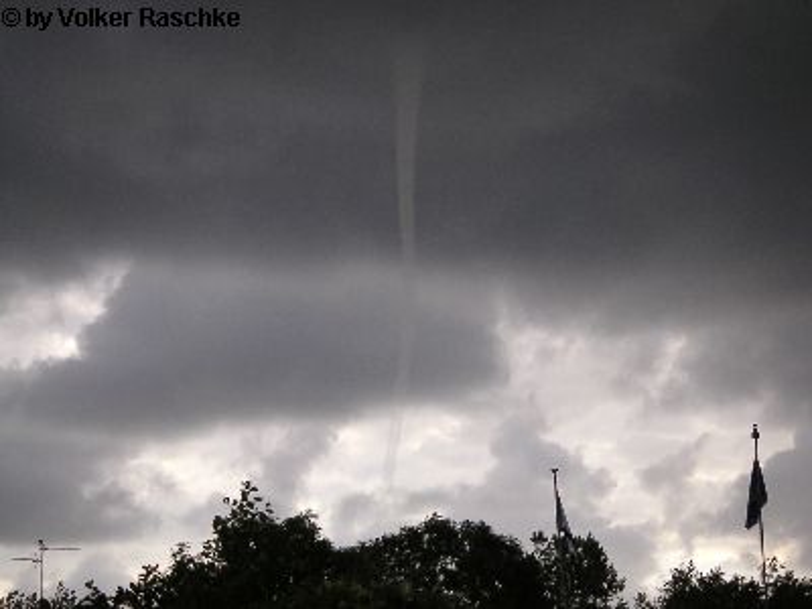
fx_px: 2604
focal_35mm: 111
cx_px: 406
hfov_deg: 17.7
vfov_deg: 13.3
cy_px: 304
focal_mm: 14.4
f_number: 3.7
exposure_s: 1/350
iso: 64
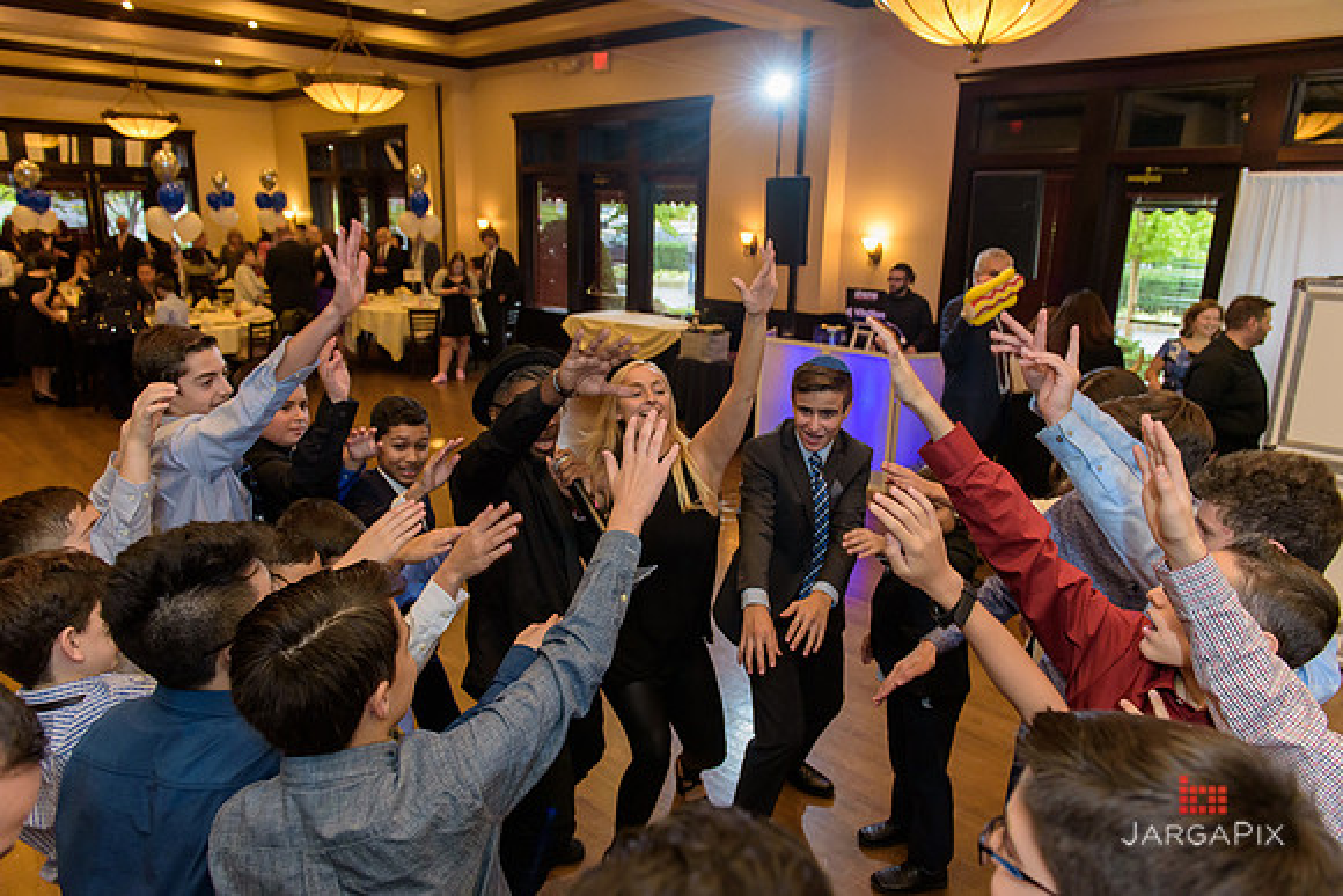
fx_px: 896
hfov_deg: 73.7
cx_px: 672
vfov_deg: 53.2
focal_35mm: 24
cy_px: 448
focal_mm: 24
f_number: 3.2
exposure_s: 1/125
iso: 1600
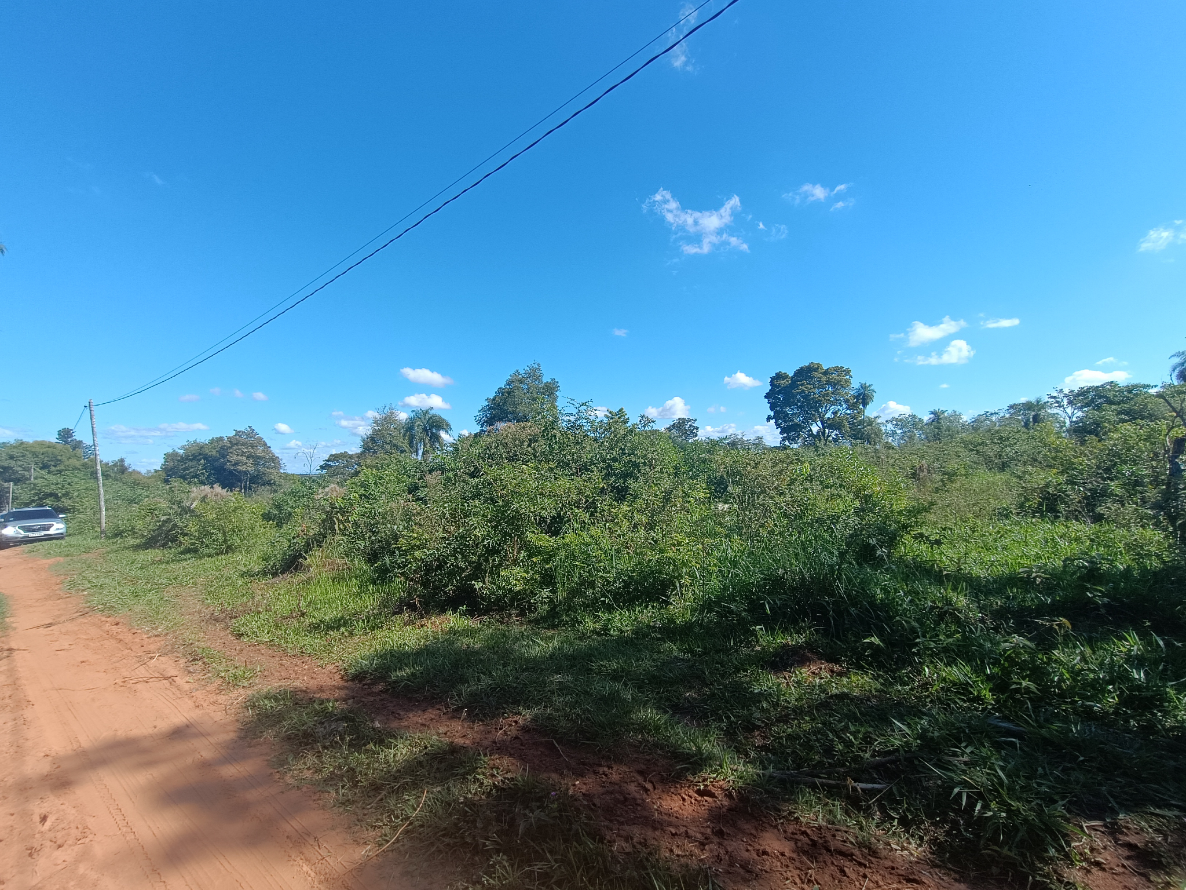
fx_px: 548
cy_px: 445
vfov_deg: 78.1
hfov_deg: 94.5
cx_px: 593
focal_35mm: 16
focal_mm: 1.66
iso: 50
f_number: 2.2
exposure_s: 1/759
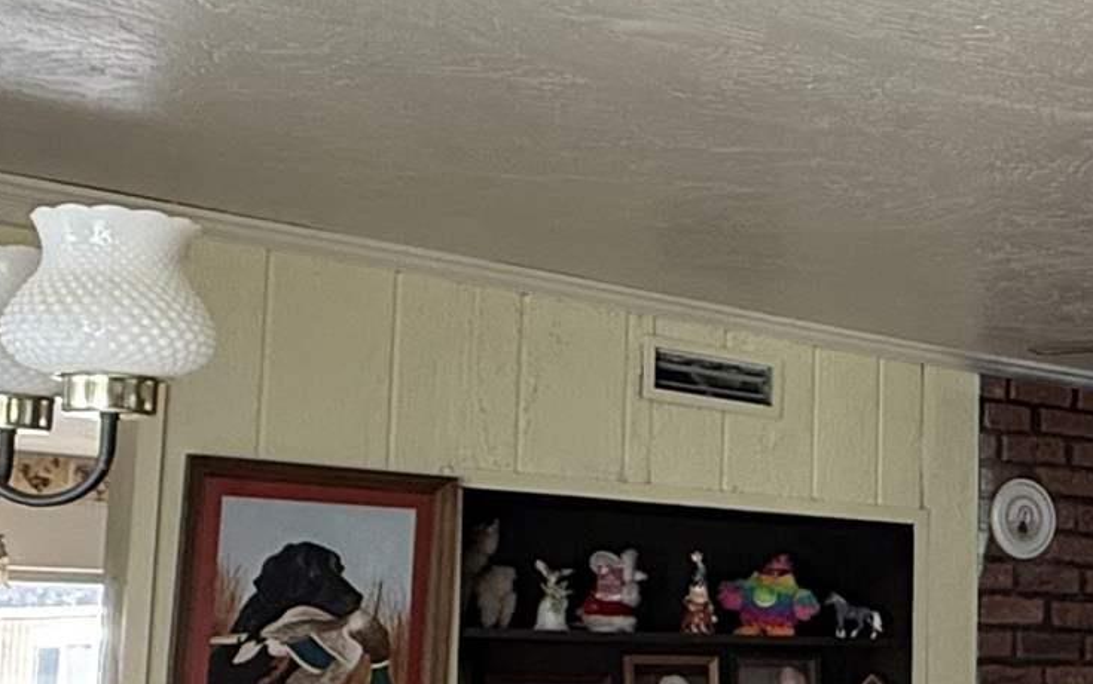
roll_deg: -0.4
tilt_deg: +6.5
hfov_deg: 28.3
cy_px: 482
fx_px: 1848
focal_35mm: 62
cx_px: 1346
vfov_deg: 20.9
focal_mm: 2.22
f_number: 2.2
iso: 250
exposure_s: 1/60
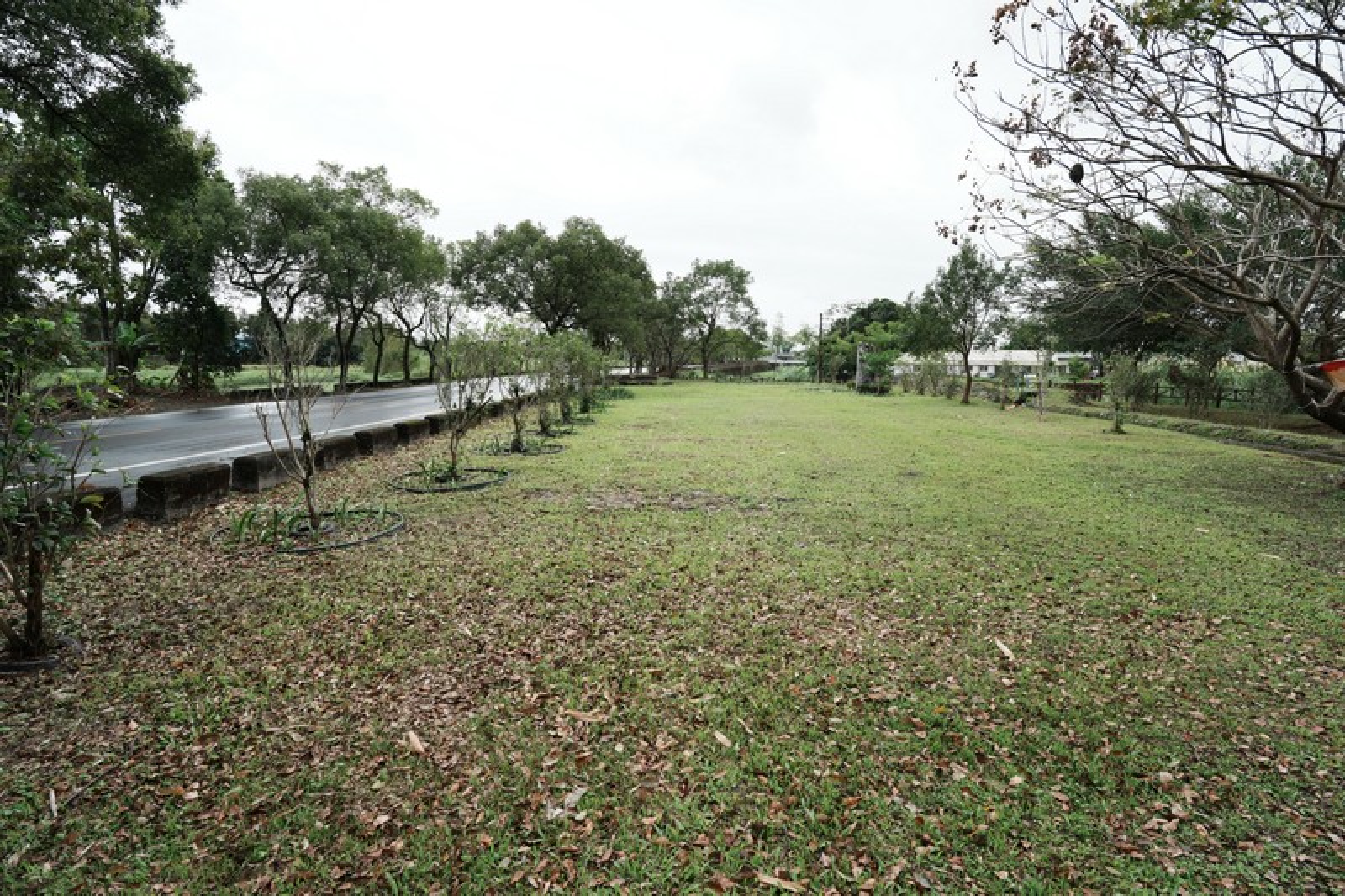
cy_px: 448
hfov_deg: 84.0
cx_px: 672
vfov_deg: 61.9
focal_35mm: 20
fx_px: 747
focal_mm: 20
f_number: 5.6
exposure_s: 1/125
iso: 125
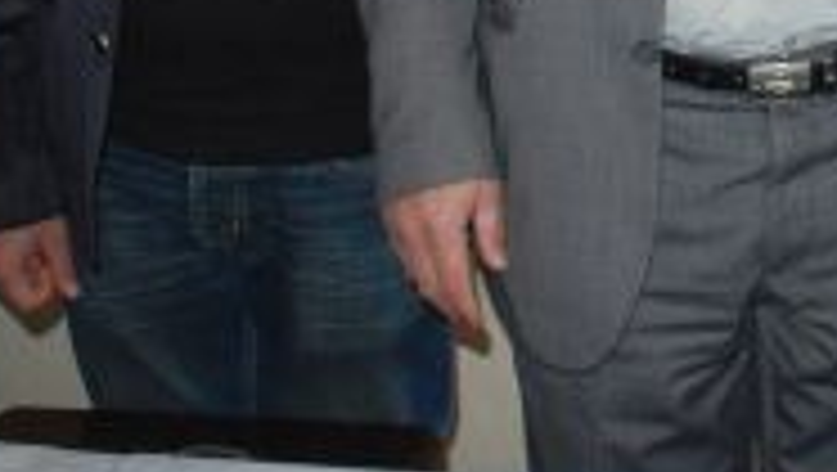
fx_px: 2399
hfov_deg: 18.4
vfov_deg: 10.5
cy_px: -405
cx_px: 1084
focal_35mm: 108
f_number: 3.8
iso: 400
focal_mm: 20
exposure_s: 1/60
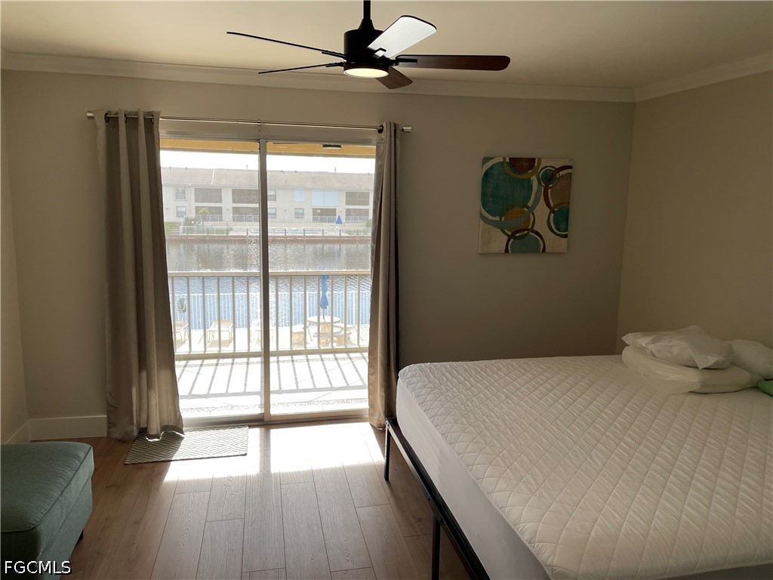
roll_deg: -1.1
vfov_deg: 53.1
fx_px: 581
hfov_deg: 67.3
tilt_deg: -8.2
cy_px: 290
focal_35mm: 26
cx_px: 386
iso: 32
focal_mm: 4.2
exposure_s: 1/1033
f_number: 1.6
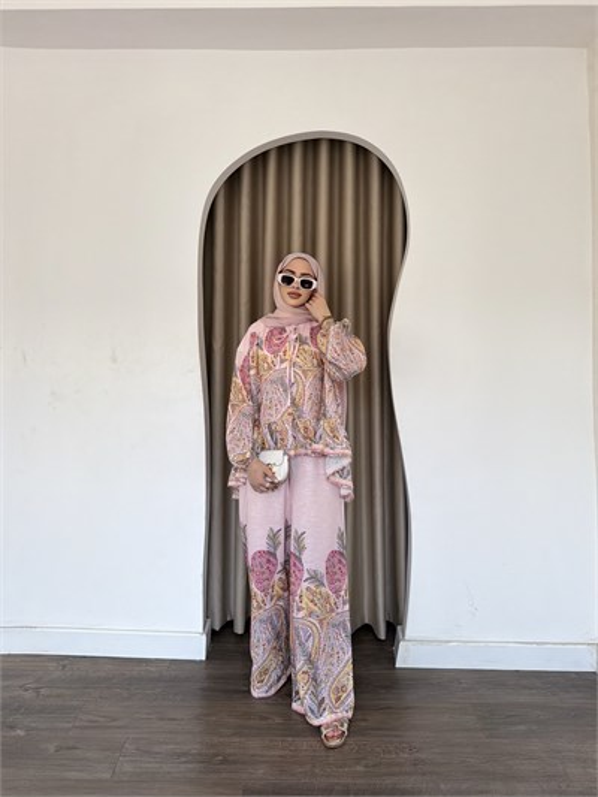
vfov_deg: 71.6
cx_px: 299
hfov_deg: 56.8
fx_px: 553
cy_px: 398
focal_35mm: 24
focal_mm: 6.76
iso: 320
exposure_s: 1/1493
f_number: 1.78
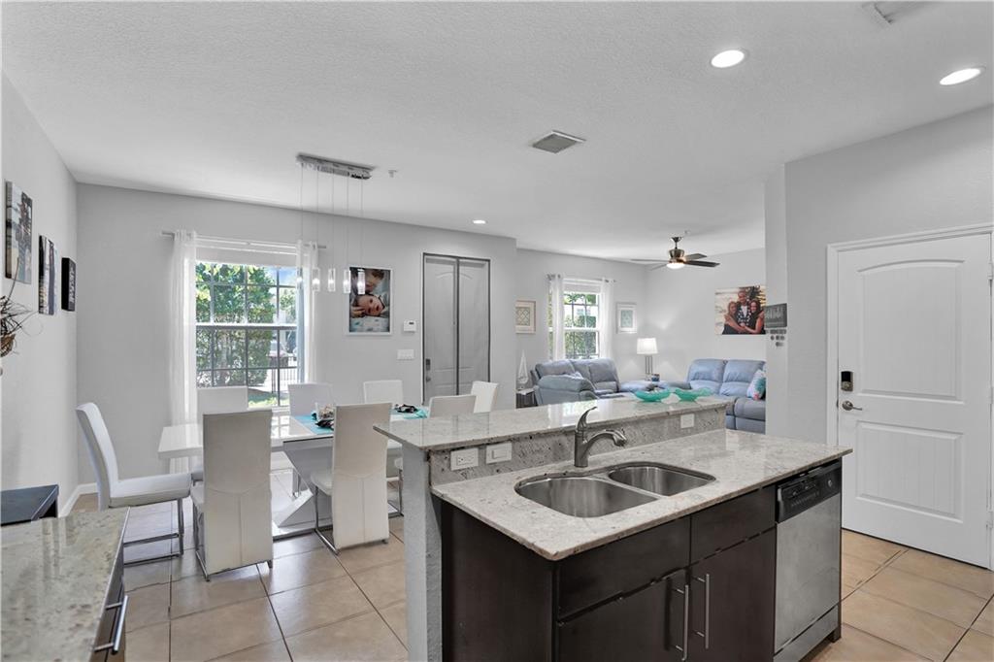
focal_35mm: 16
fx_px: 442
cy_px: 331
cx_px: 497
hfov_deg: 96.8
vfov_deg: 73.7
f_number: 2.8
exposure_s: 1/320
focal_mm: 16
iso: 1600
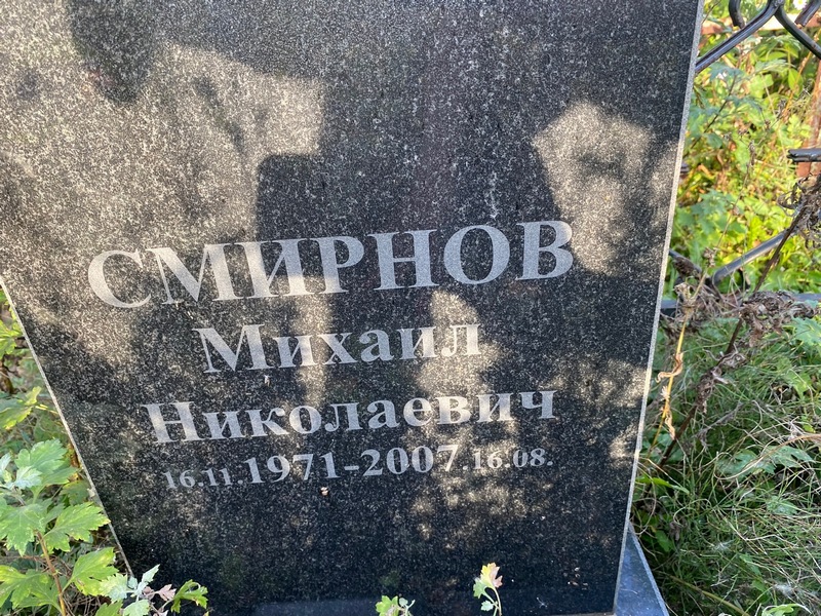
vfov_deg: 53.1
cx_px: 410
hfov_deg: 67.3
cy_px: 308
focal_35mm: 26
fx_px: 617
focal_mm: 4.25
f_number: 1.8
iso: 50
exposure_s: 1/121
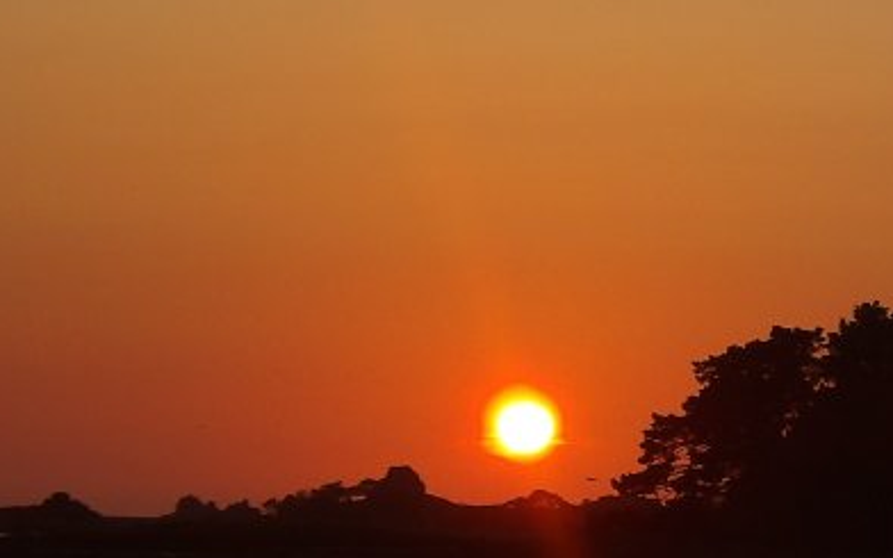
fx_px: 5208
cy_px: 637
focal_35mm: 214
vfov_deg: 6.1
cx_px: 1080
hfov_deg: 9.7
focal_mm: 12.5
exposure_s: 1/520
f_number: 4.9
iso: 100
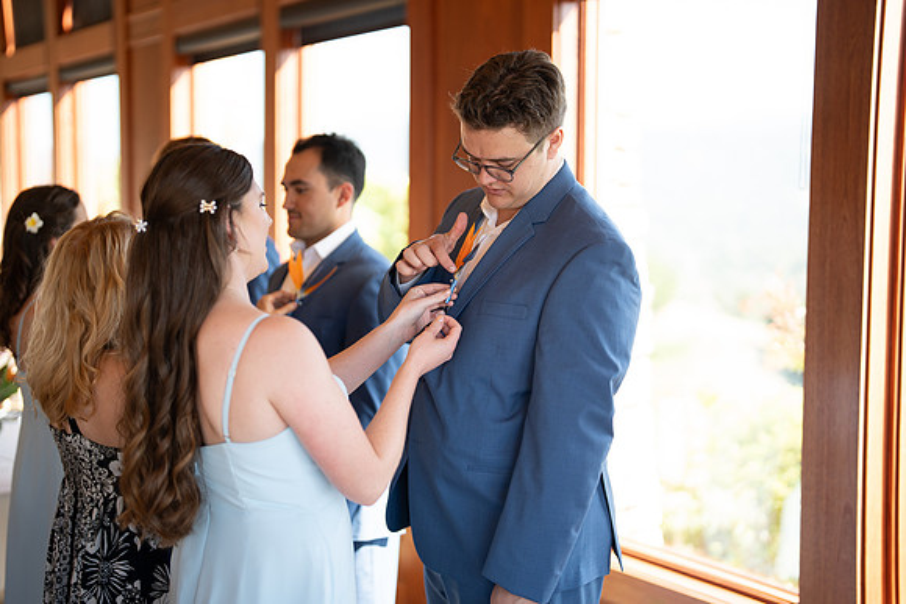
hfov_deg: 39.6
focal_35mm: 50
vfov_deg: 27.0
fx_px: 1259
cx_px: 453
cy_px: 302
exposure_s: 1/1600
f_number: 1.3
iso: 400
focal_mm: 50
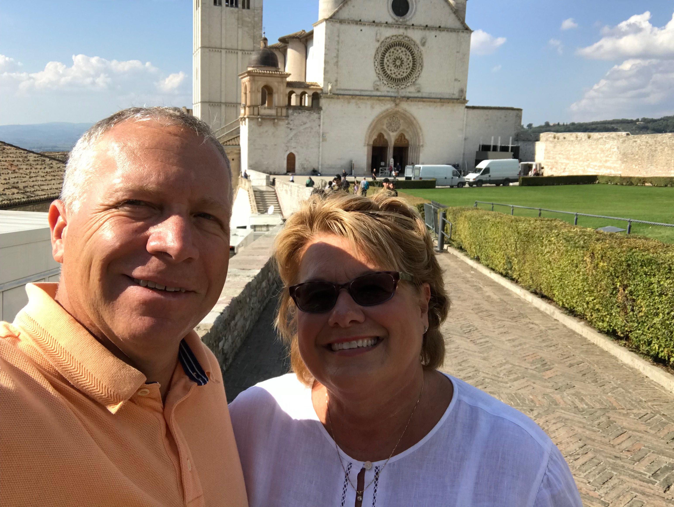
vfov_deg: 44.2
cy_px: 254
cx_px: 337
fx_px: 623
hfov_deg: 56.8
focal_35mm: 32
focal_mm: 2.87
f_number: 2.2
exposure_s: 1/924
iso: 25
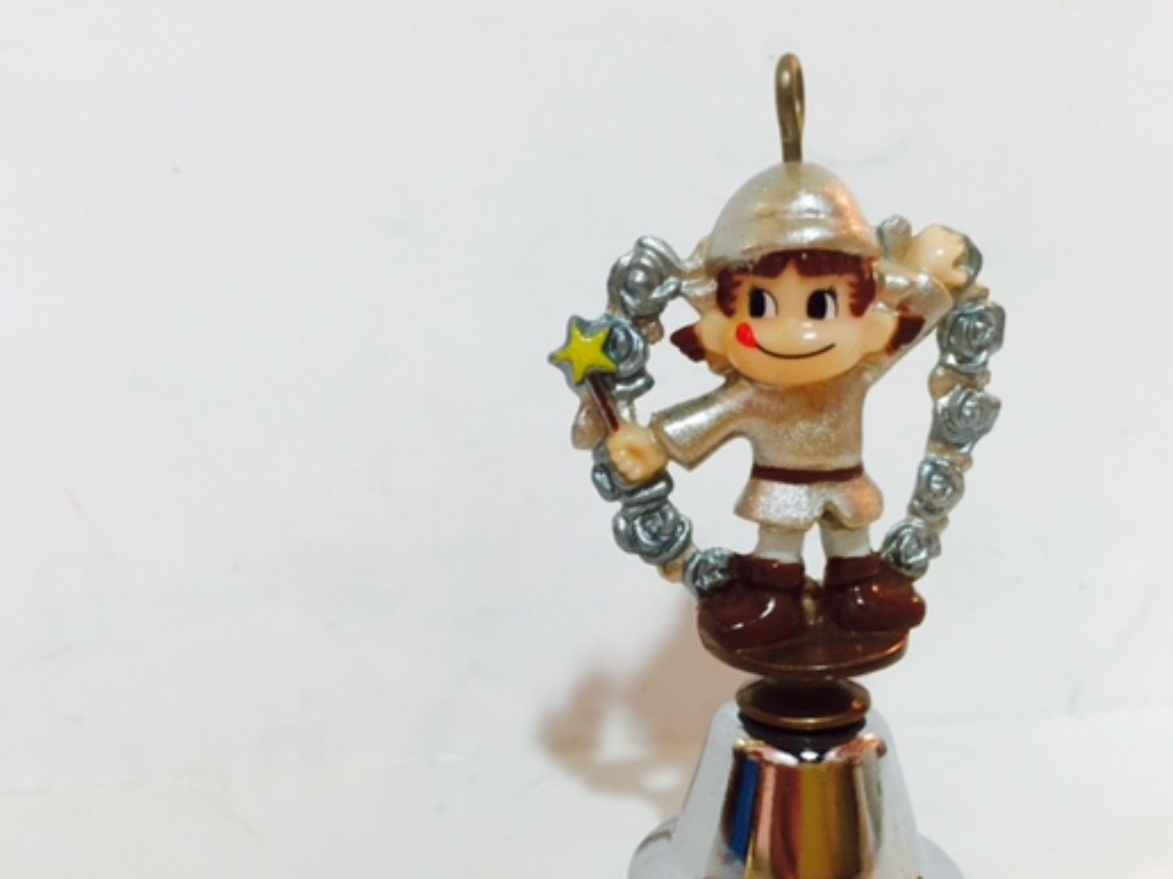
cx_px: 591
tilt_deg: -12.2
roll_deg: -1.0
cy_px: 520
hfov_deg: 51.4
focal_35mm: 36
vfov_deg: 39.5
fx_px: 1220
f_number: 2.2
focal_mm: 4.15
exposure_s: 1/33
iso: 80
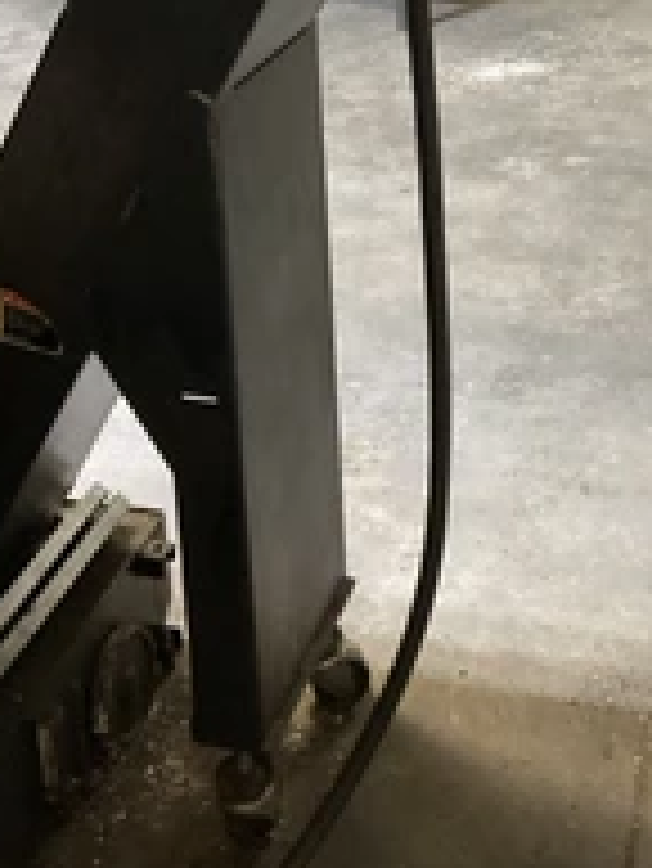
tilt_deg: -13.6
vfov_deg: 30.3
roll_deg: -0.3
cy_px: 31
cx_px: 427
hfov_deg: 24.3
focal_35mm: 60
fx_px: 1505
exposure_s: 1/30
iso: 400
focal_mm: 3
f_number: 1.8
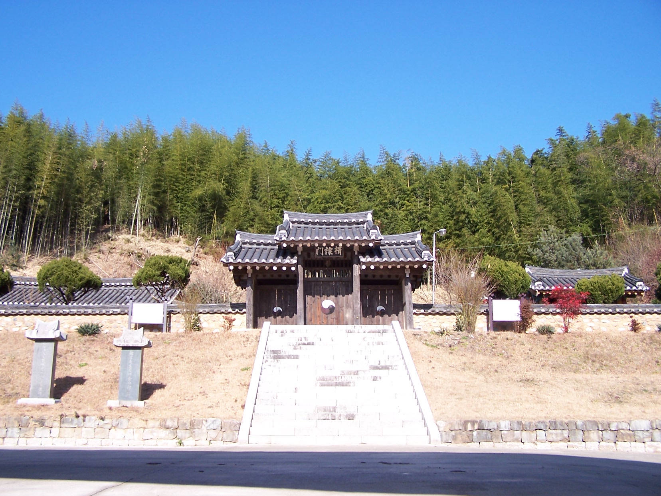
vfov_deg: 37.7
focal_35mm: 38
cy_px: 248
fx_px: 726
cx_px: 330
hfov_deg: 49.0
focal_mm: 6.3
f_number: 2.8
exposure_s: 1/500
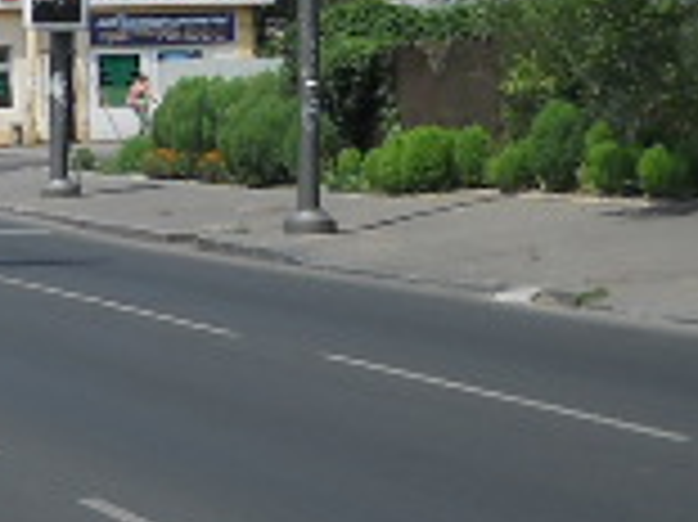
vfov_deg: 8.8
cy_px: 112
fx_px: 3405
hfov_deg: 11.2
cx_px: -347
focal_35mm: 169
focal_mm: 6.72
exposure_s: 1/500
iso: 80
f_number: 5.5
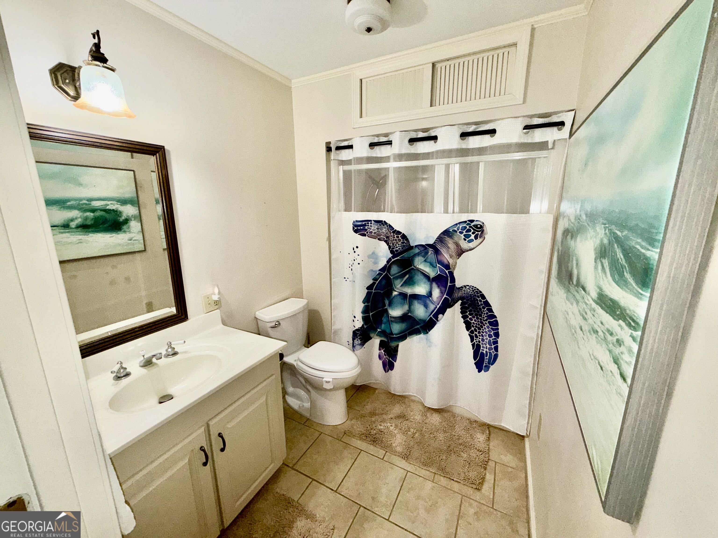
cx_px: 359
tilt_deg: -12.3
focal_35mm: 14
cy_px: 269
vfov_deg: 85.7
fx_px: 290
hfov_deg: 102.1
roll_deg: +0.6
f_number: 2.2
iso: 40
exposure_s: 1/60
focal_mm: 2.22
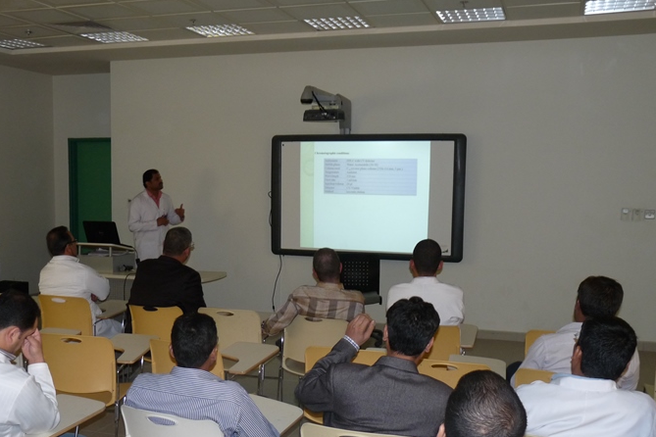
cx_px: 272
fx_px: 838
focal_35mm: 46
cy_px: 274
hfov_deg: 42.6
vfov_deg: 29.1
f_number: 3
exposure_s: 1/30
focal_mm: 6.5
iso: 200
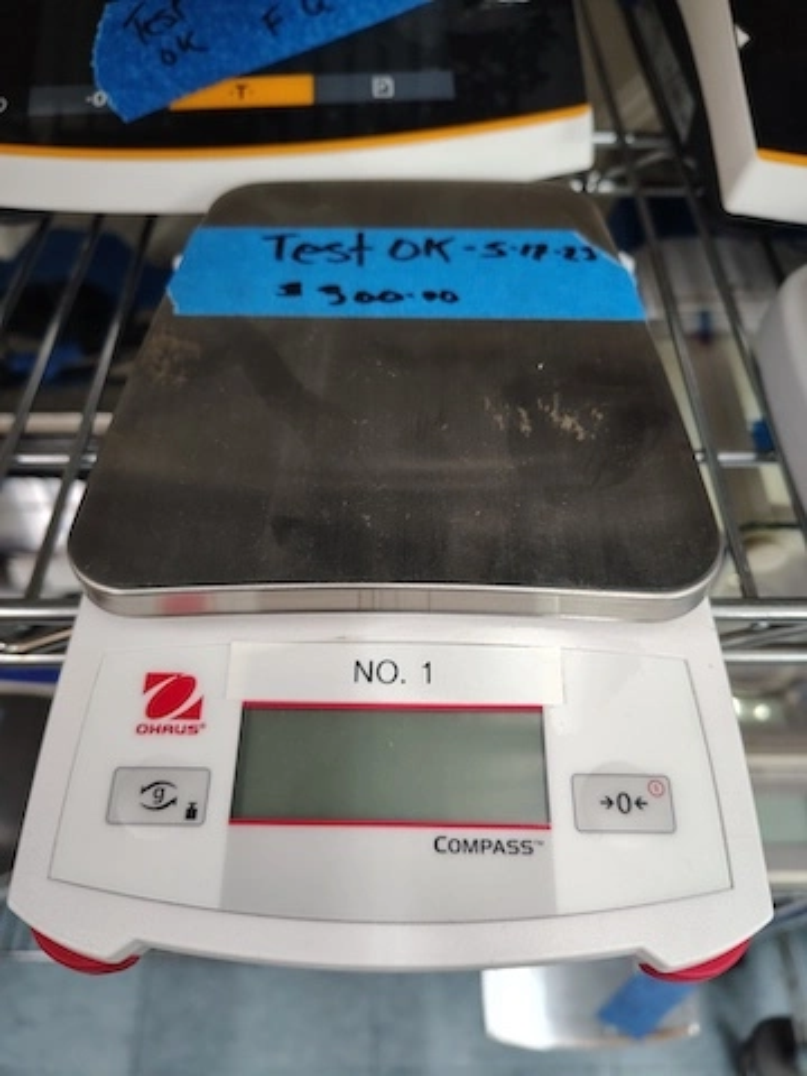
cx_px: 404
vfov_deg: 71.6
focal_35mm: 24
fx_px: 746
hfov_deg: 56.8
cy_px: 538
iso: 733
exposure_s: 1/120
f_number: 1.8
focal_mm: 5.56
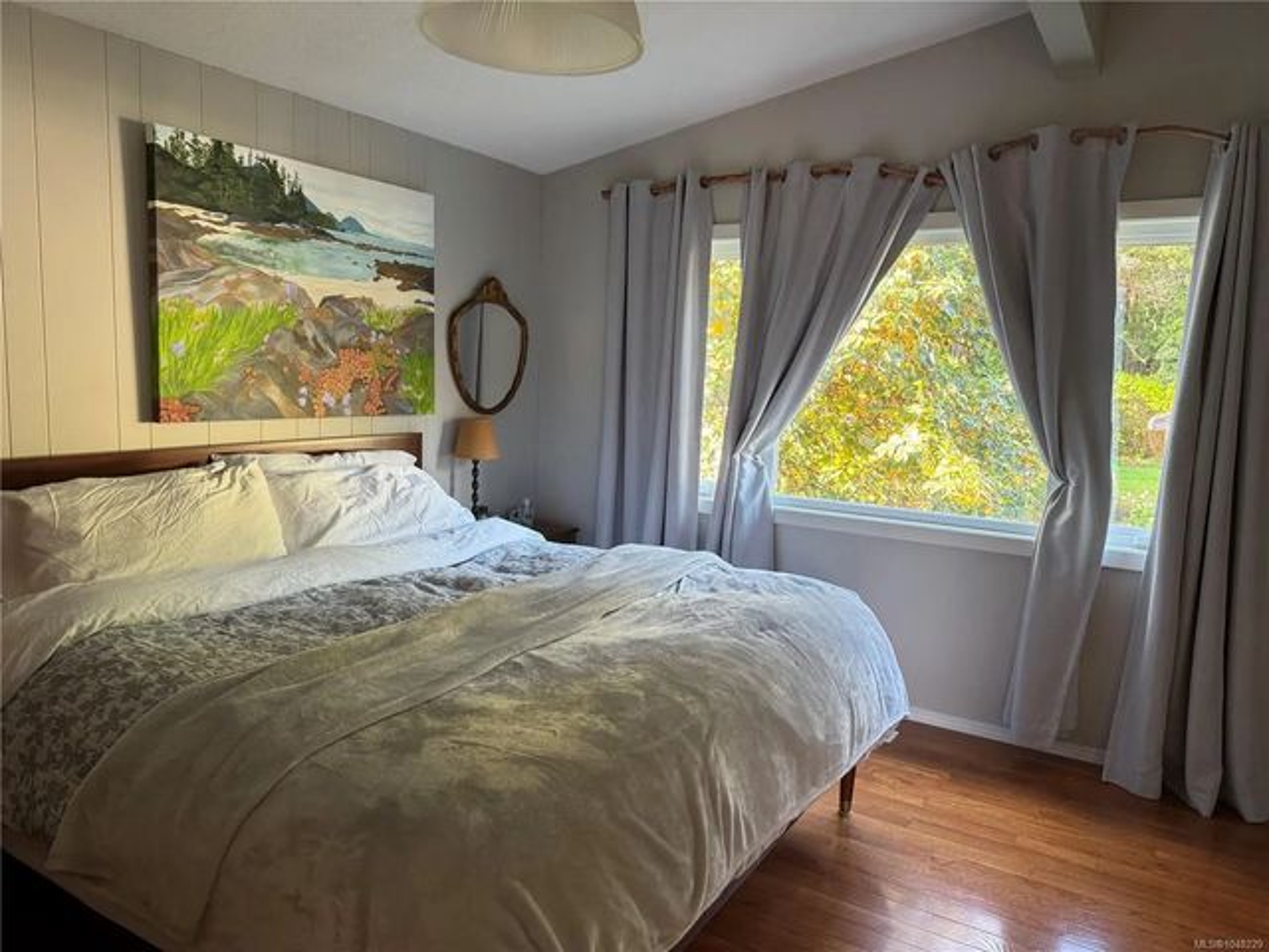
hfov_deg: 71.6
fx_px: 880
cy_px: 476
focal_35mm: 24
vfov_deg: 56.8
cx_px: 634
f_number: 1.78
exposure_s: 1/60
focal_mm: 6.76
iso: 250
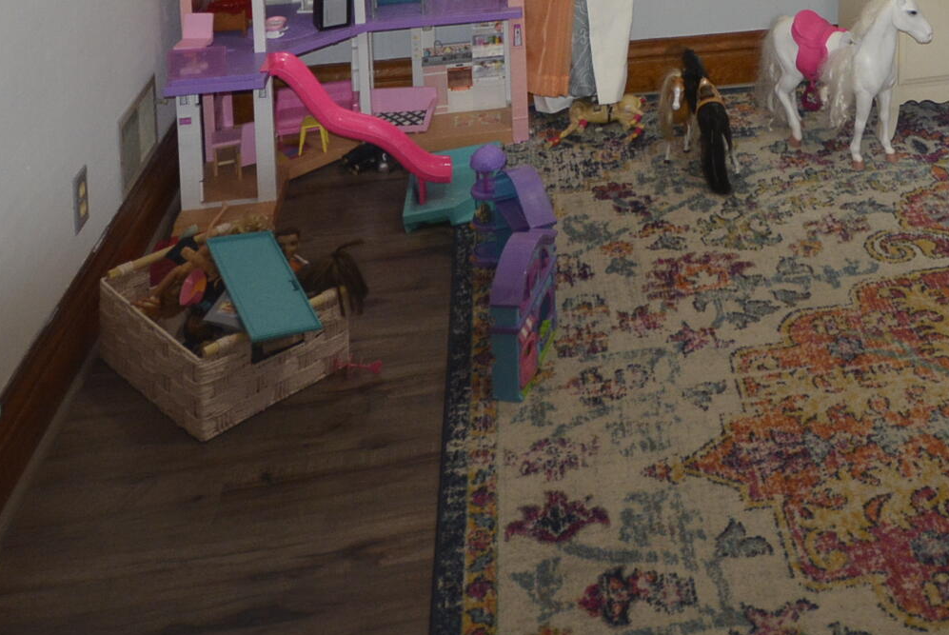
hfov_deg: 41.2
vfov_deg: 24.0
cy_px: -305
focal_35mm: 45
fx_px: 1187
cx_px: 793
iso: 800
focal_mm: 10
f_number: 4
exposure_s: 1/60
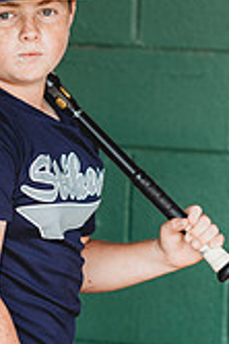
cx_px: 8
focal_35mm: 229
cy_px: 272
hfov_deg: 6.0
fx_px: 2189
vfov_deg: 9.0
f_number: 2.8
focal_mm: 85
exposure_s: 1/80
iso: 100
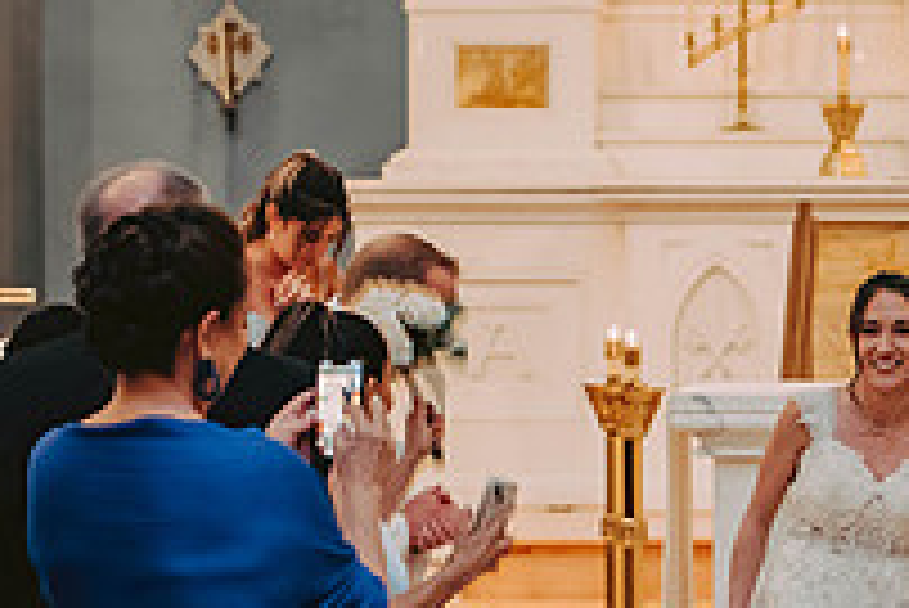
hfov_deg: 10.2
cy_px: 511
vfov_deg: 6.8
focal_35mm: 201
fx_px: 5079
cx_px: 864
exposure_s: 1/80
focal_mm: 70
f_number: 2.8
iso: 1600
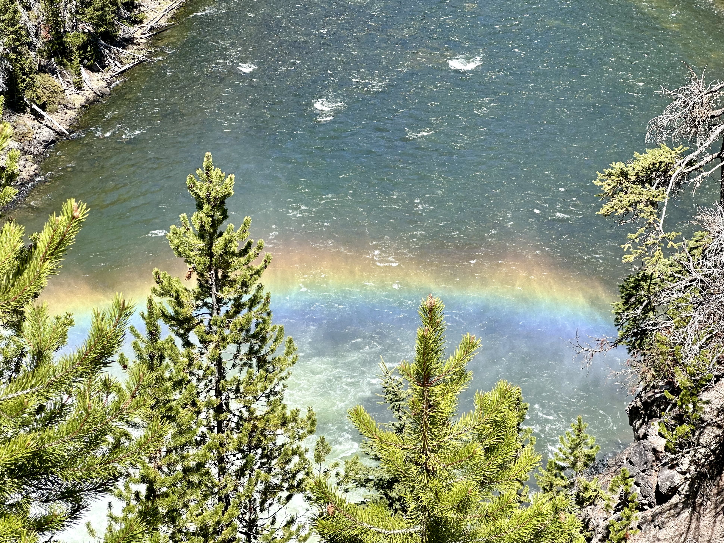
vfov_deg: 18.4
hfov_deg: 24.4
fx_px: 1673
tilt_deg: -25.3
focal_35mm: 80
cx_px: 364
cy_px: 272
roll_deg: -0.4
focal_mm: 9
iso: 32
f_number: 2.8
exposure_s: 1/431
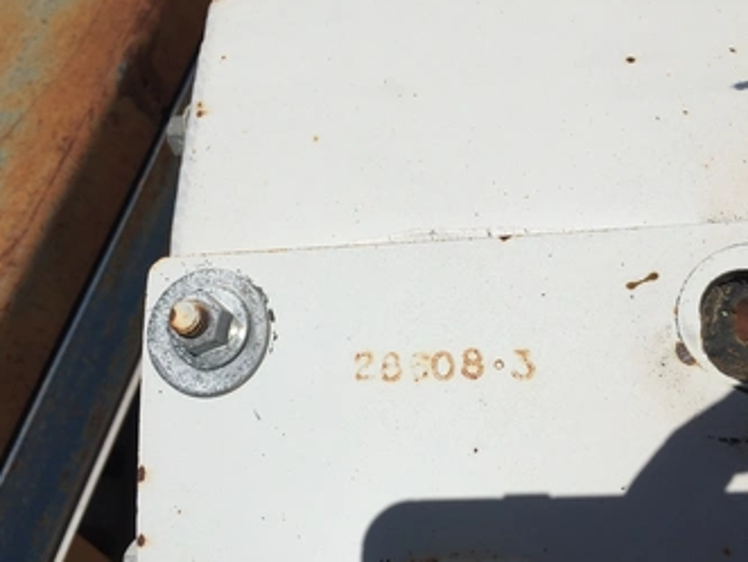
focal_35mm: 35
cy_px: 325
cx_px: 395
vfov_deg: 40.7
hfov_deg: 52.5
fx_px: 757
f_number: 2.2
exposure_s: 1/9901
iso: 32
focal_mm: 4.15
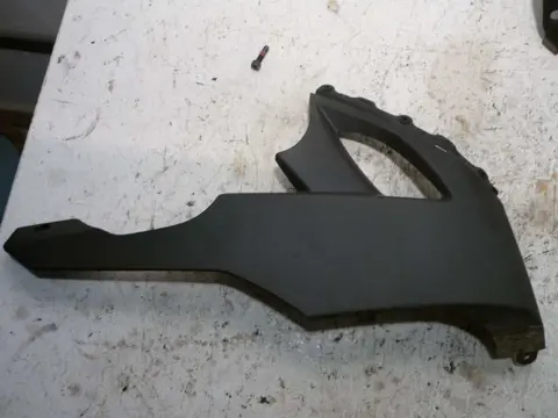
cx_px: 279
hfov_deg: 55.4
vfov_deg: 42.9
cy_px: 209
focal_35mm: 33
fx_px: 532
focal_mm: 5.5
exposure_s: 1/30
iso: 125
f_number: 2.8
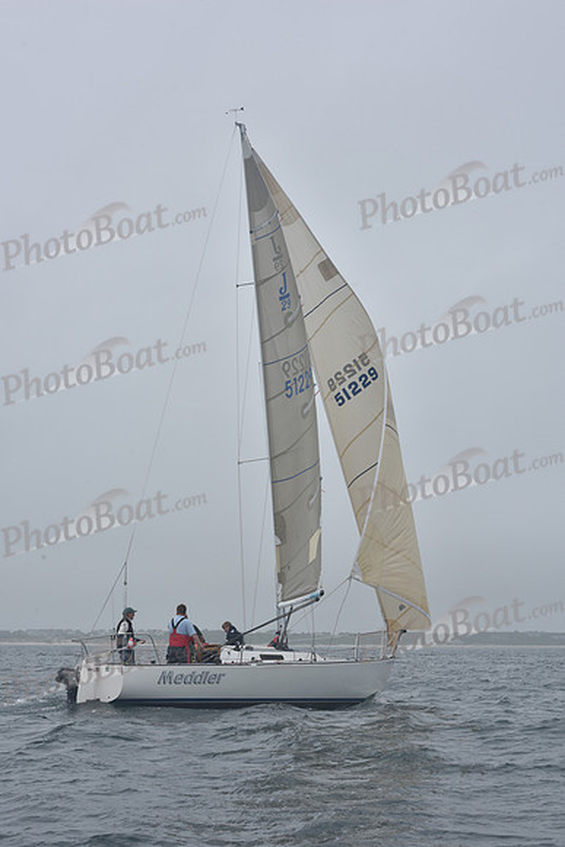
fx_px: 1647
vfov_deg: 28.8
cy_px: 424
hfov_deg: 19.5
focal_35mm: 70
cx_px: 282
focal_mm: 70
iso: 250
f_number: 11
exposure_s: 1/800
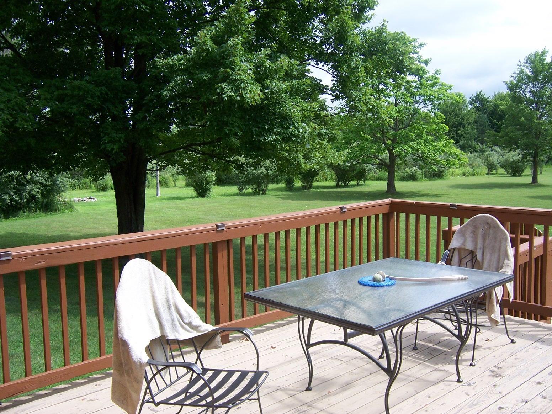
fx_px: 526
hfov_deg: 55.4
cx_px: 276
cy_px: 207
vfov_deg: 42.9
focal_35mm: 33
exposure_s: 1/500
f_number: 3.4
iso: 80
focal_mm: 5.5
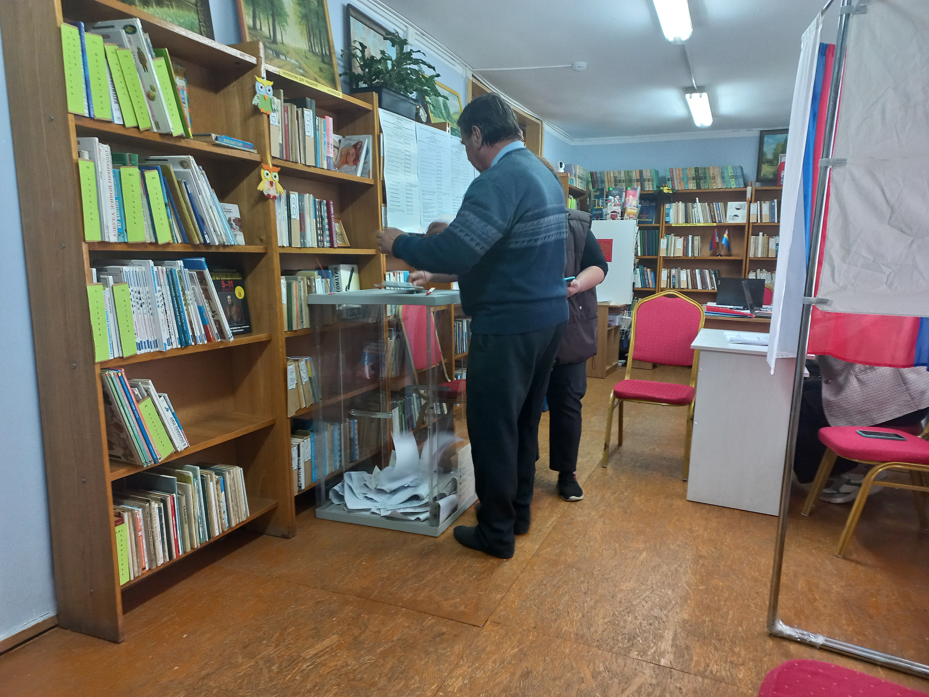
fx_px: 671
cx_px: 464
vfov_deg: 54.9
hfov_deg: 69.4
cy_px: 348
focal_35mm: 25
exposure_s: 1/33
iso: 250
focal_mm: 4.6
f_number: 1.8
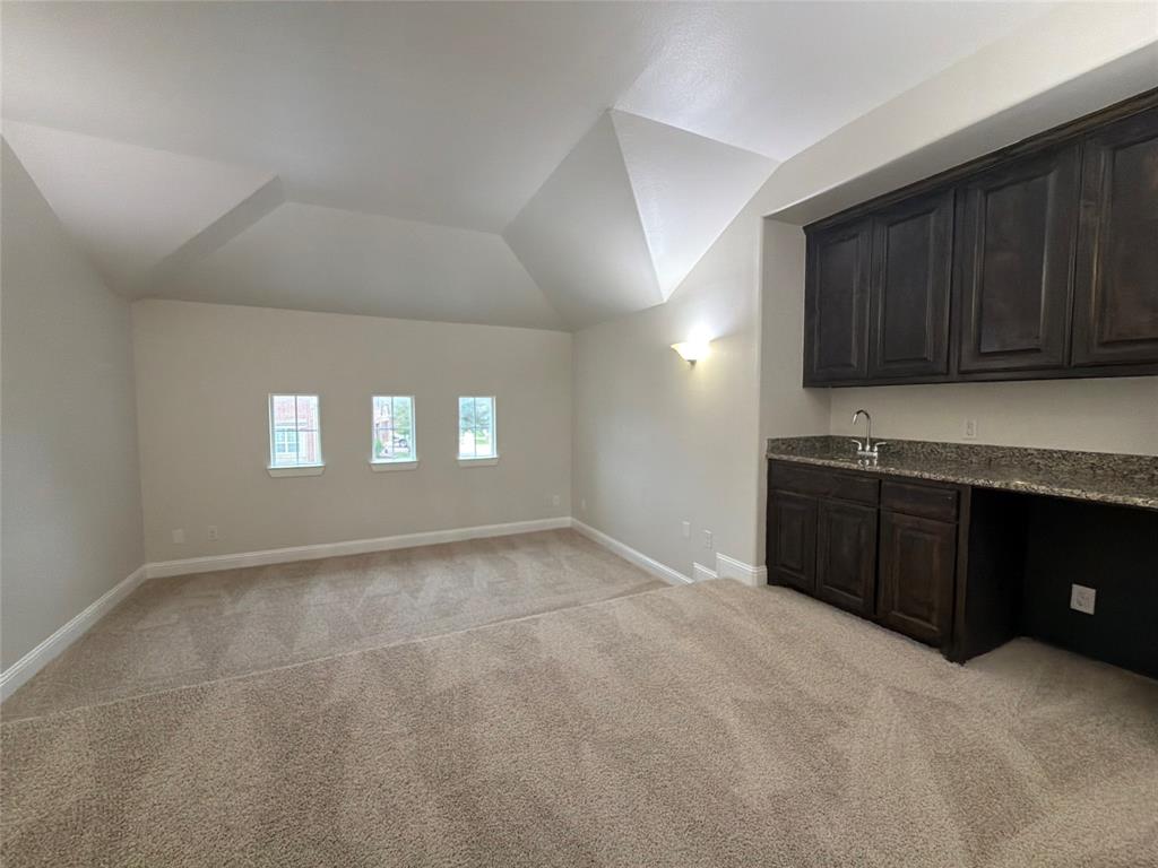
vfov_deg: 85.7
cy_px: 434
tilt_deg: -3.6
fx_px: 468
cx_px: 579
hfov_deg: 102.1
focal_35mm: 14
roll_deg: +0.0
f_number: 2.2
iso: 640
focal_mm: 2.22
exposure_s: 1/60
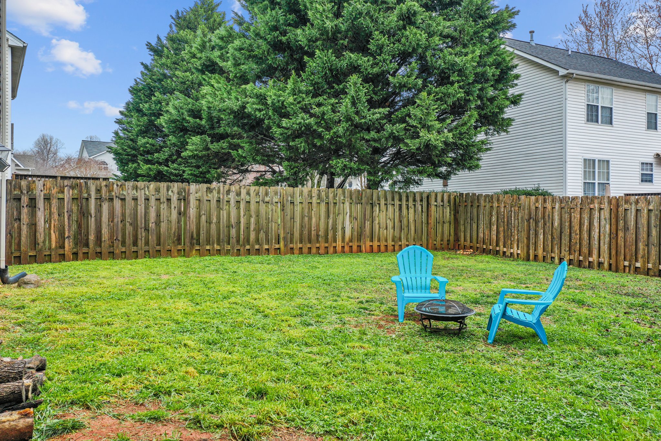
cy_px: 220
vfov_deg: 46.4
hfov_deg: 65.5
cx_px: 330
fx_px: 514
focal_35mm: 28
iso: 100
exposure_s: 1/120
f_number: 4
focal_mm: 10.26
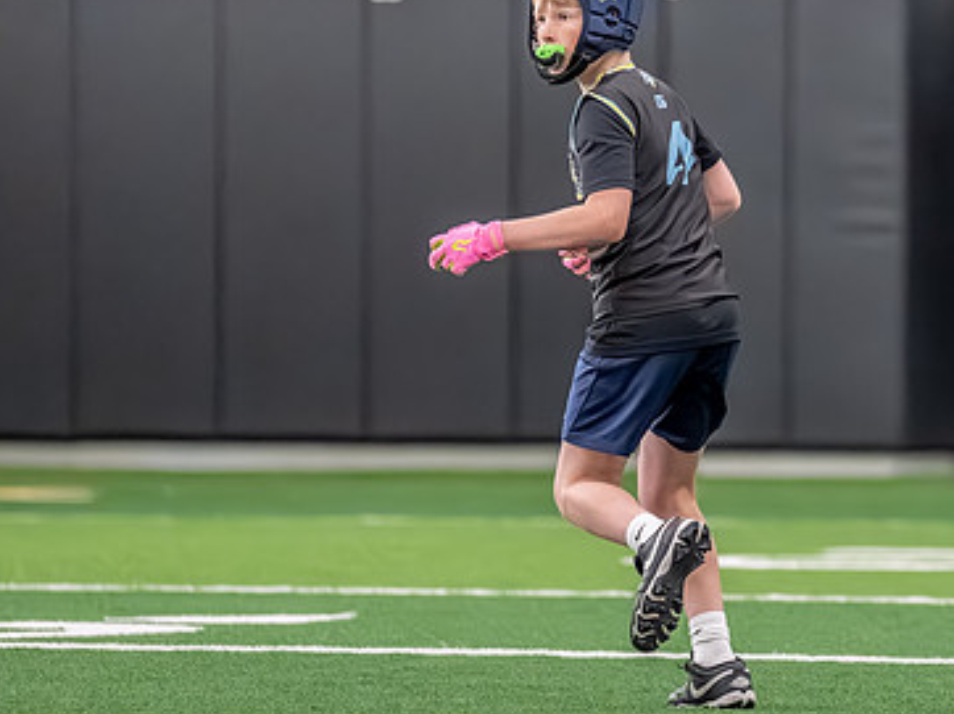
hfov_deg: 3.8
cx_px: 709
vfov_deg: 2.9
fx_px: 14321
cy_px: 301
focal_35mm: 520
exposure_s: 1/1000
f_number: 2.8
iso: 6400
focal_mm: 191
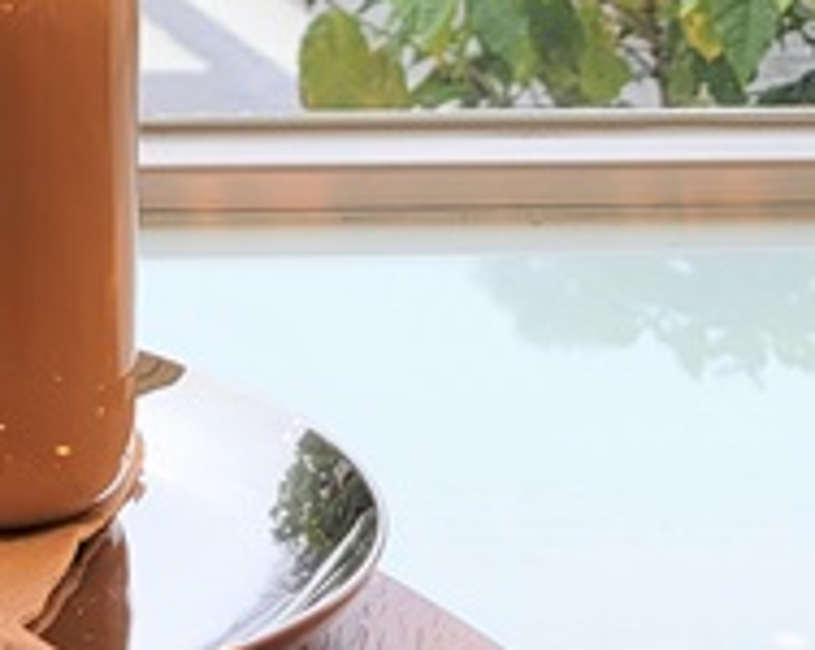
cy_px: -425
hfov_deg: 13.0
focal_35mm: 135
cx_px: -646
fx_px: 3253
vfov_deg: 10.8
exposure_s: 1/119
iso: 40
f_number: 1.8
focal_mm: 5.4
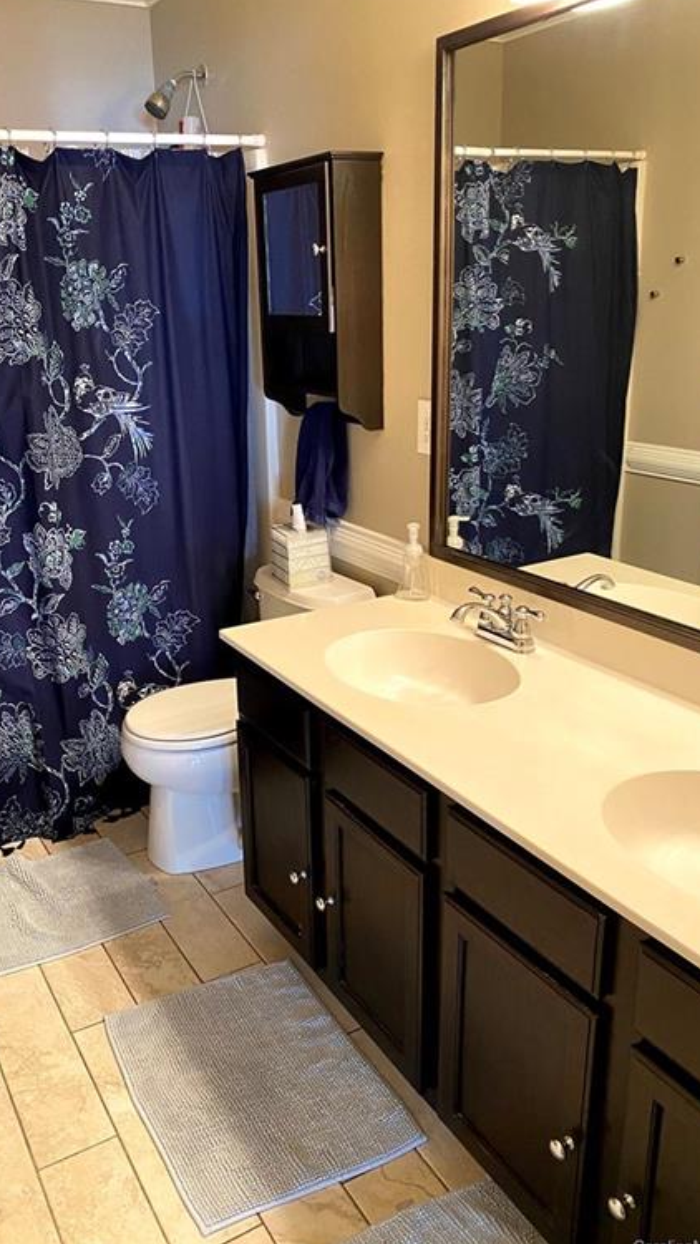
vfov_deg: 66.1
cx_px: 299
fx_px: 957
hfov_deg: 40.1
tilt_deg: -17.3
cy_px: 622
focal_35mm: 29
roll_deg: +2.2
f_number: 1.8
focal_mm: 4.25
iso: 400
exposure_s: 1/60
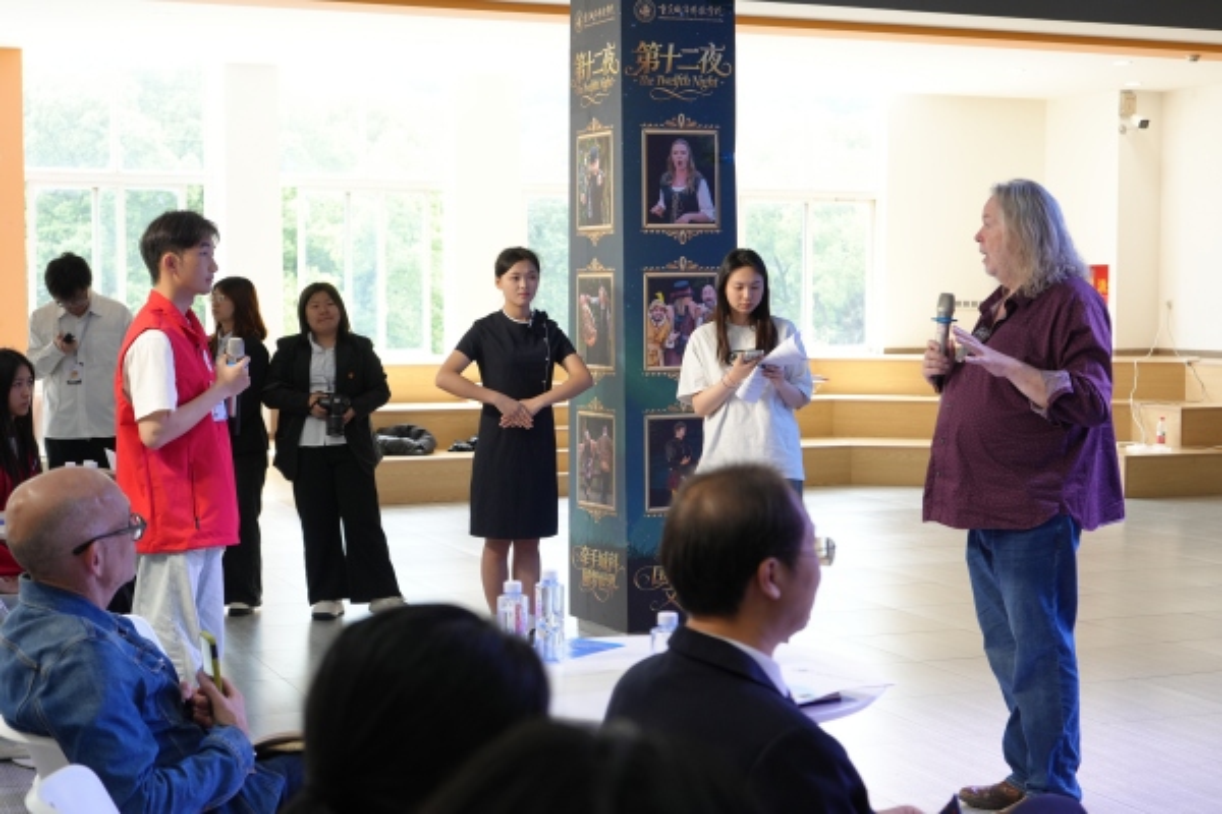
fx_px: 2037
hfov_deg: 33.4
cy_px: 407
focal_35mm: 60
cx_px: 611
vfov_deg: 22.6
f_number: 5.6
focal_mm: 60
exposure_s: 1/200
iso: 1000
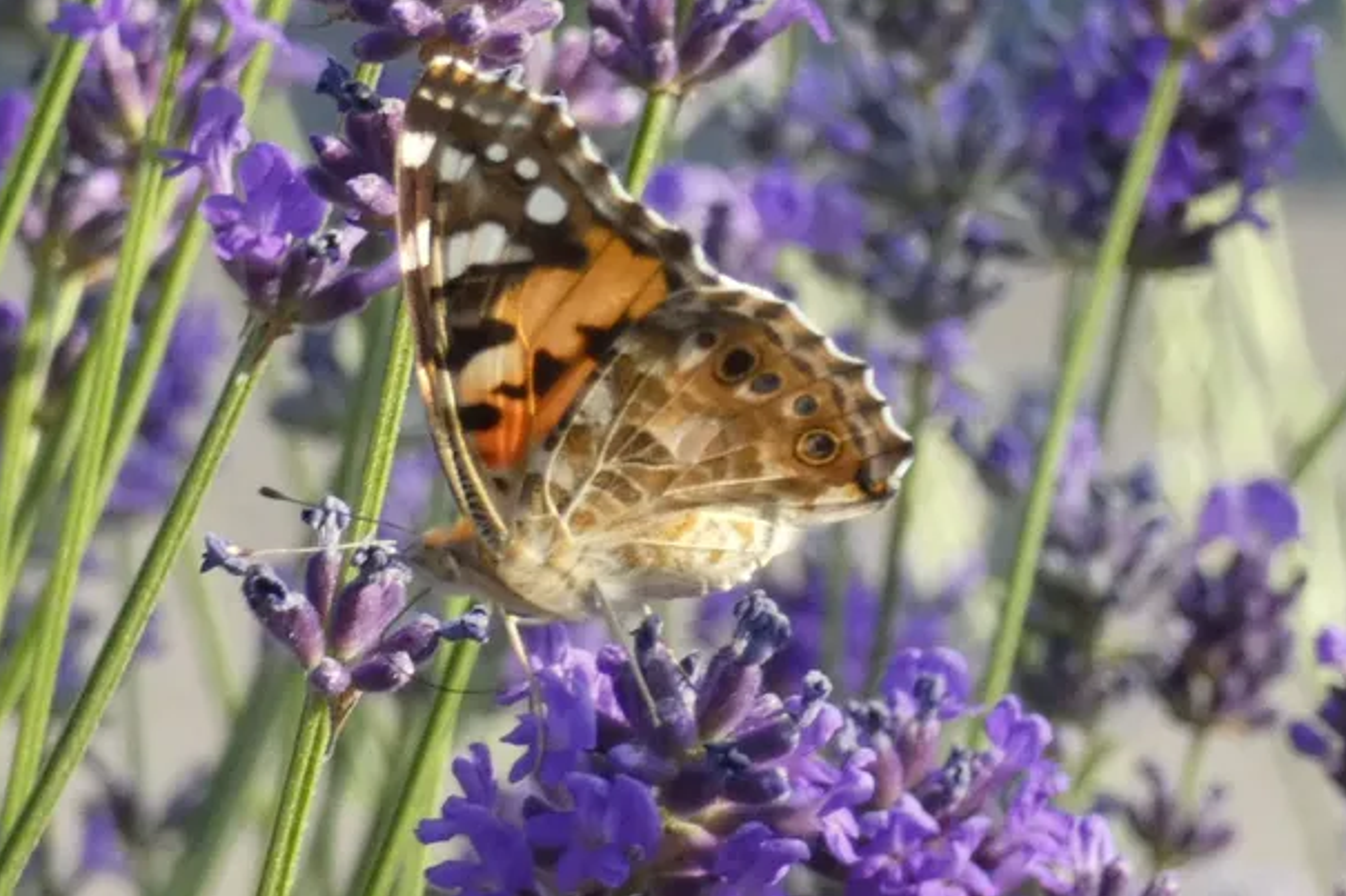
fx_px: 8223
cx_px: 647
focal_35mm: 220
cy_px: 407
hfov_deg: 9.4
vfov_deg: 6.2
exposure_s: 1/320
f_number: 5.5
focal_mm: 35.8
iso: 320
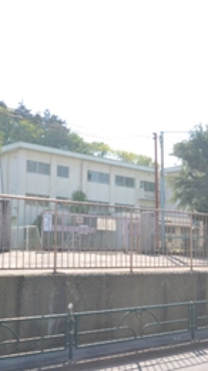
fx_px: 499
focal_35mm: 51
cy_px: 182
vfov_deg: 40.7
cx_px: 187
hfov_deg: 23.0
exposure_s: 1/800
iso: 1600
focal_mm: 21
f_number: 14
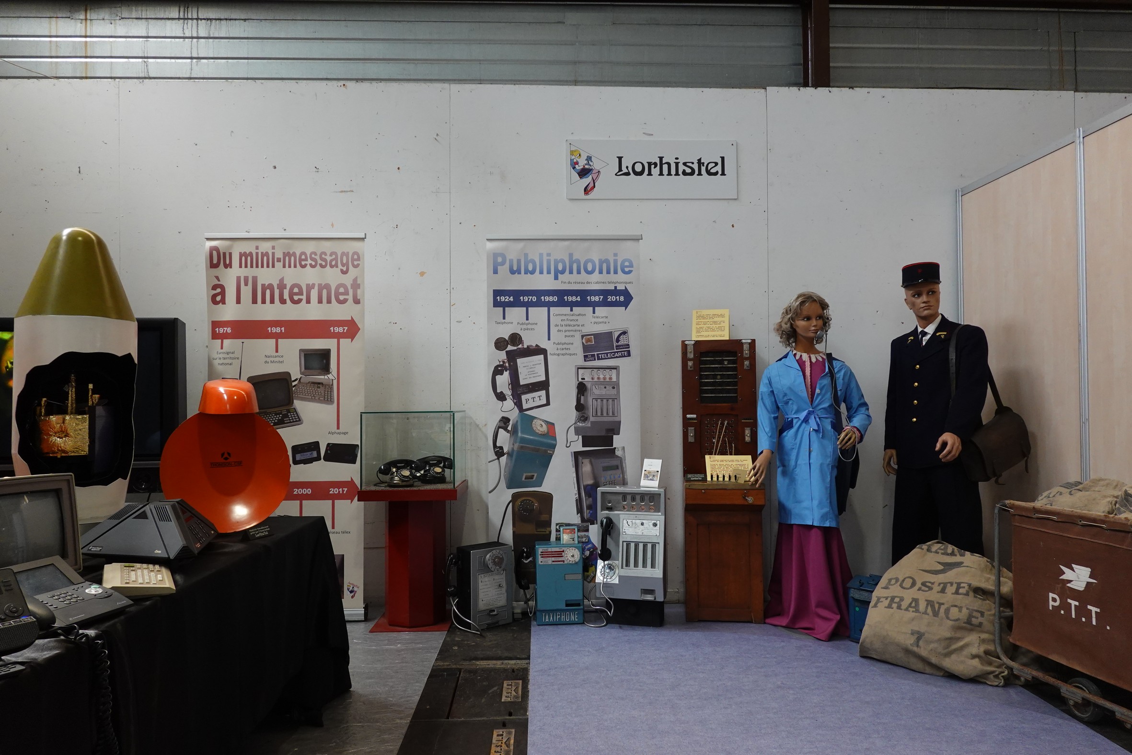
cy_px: 378
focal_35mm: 24
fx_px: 755
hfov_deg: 73.7
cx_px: 566
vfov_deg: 53.1
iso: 500
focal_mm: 9
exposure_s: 1/250
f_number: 2.8
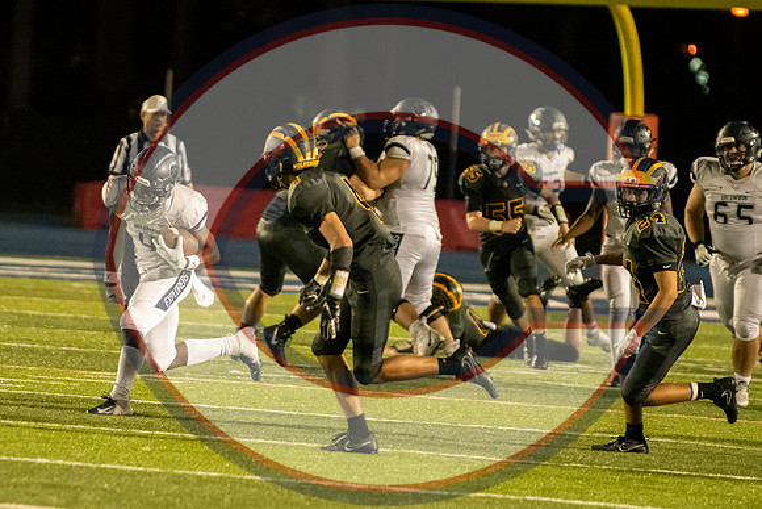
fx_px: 9311
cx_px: 205
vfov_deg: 3.1
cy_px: 304
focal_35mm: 440
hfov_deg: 4.7
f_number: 2.8
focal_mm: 200
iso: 10000
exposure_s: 1/1250
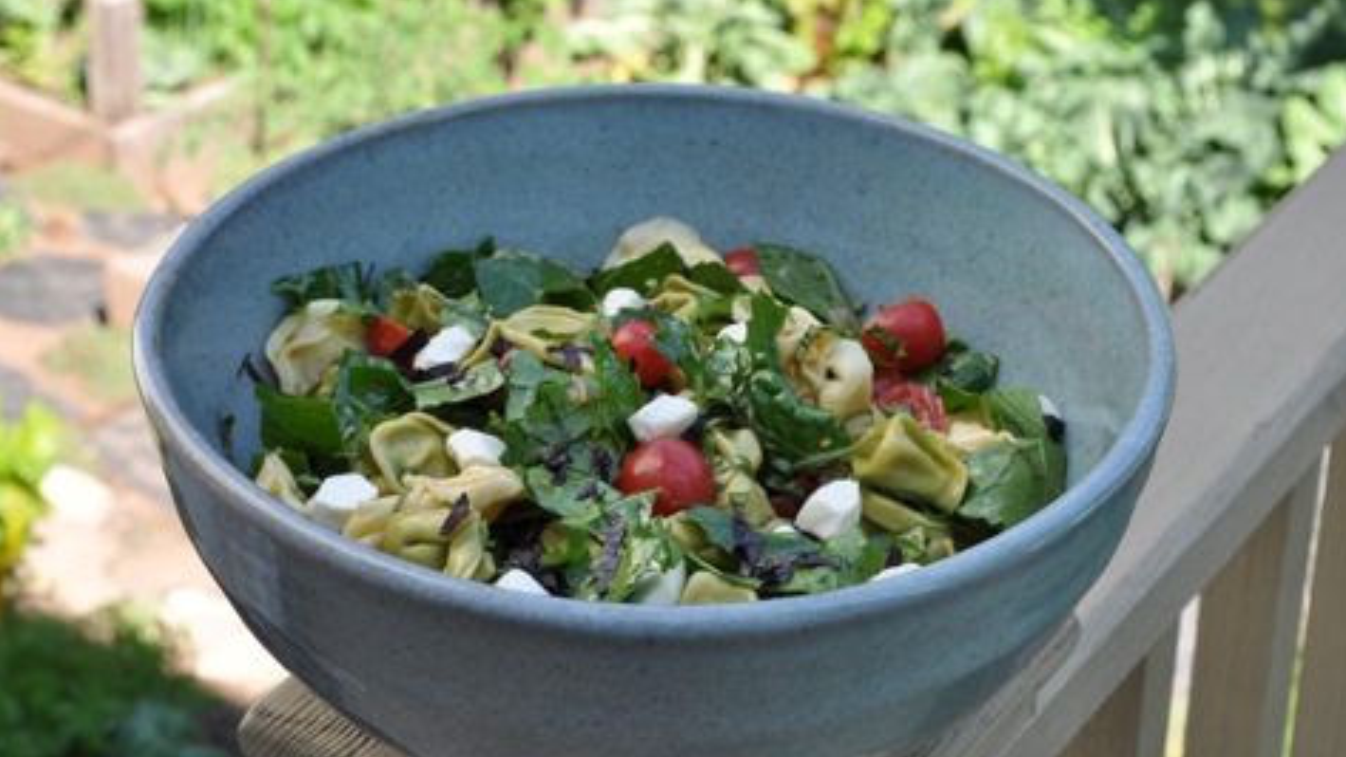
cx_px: 680
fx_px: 3124
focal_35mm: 88
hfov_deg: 24.3
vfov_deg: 13.8
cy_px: 440
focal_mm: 55
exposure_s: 1/60
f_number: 13
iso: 200
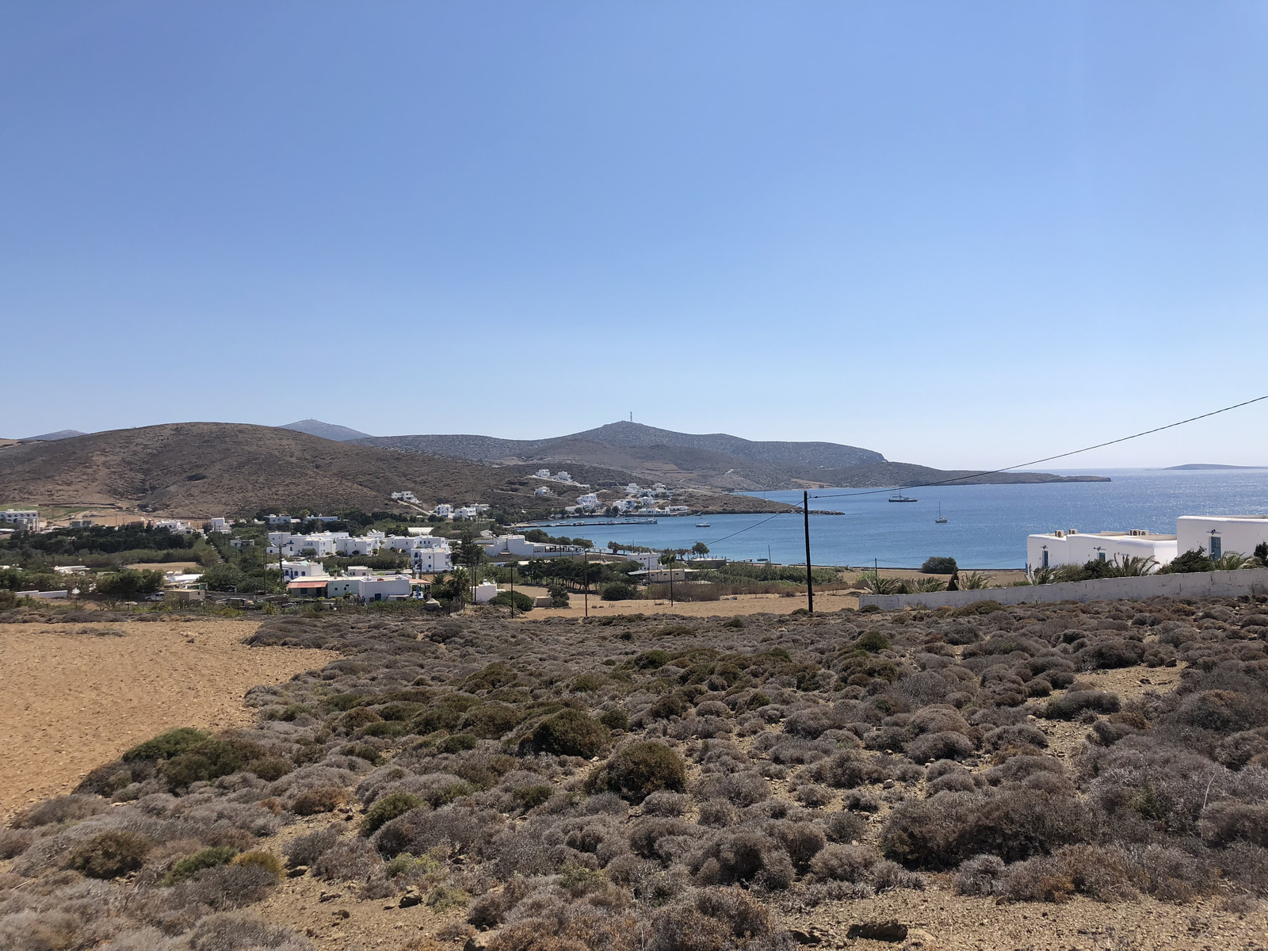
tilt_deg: +0.9
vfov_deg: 49.7
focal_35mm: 28
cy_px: 476
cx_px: 634
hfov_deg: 63.4
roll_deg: +2.1
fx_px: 1026
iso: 20
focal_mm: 4
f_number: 1.8
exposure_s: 1/3690
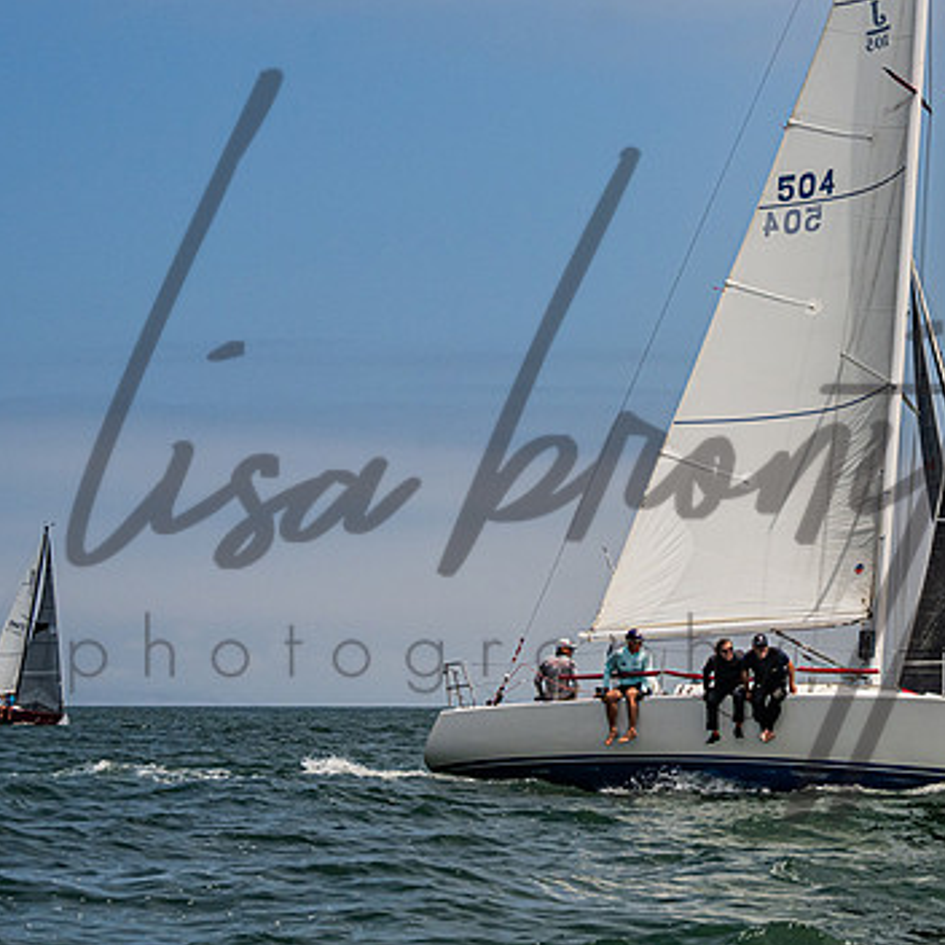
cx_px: 930
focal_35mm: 127
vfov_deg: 13.7
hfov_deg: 13.6
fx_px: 3923
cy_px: 423
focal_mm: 66
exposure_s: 1/4000
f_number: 8
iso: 500
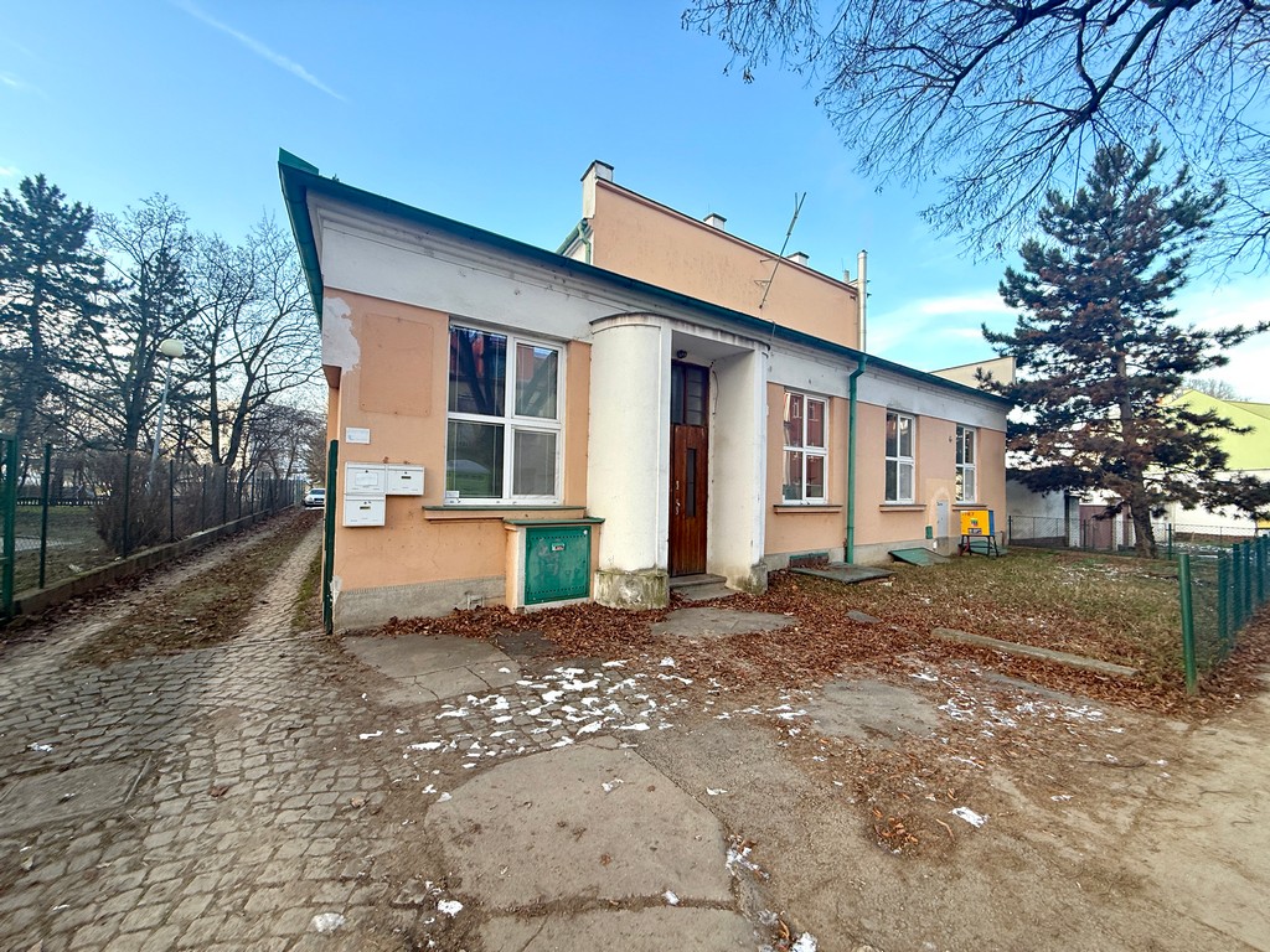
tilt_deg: +0.0
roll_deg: -1.2
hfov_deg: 102.1
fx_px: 514
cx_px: 635
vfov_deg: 85.7
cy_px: 476
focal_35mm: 14
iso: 64
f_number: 2.2
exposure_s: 1/241
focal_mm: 2.22
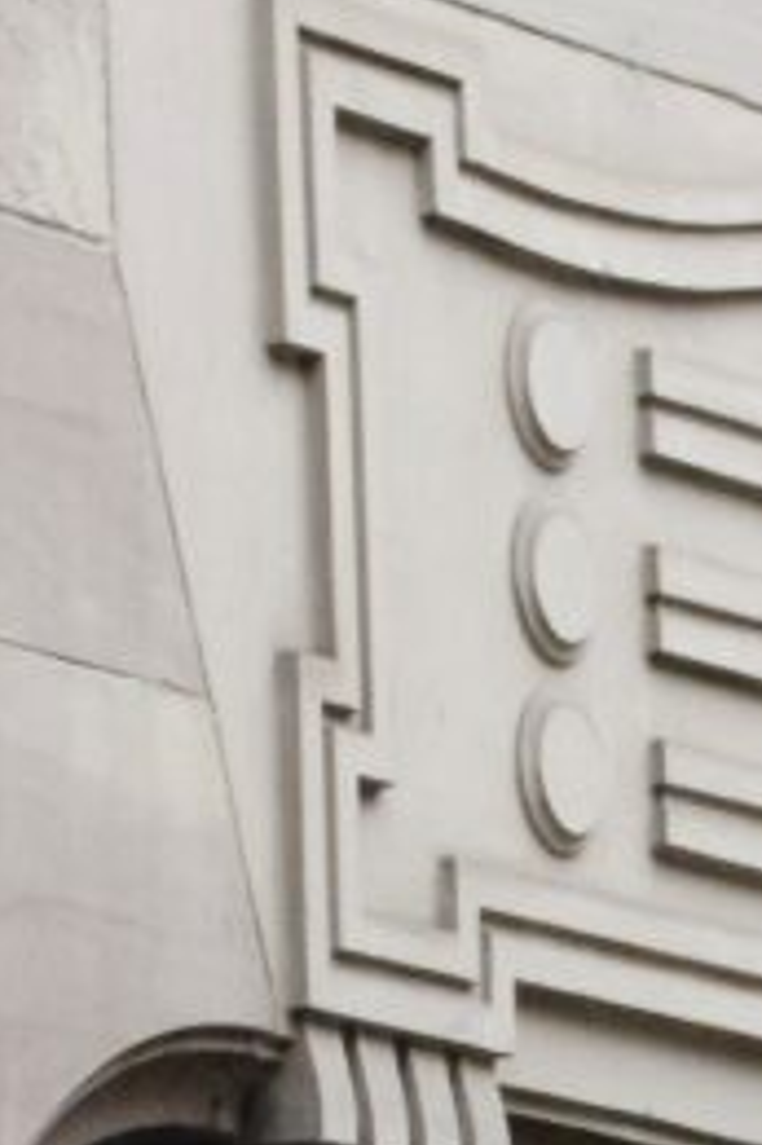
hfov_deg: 2.6
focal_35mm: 532
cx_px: 1205
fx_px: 16912
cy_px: 2017
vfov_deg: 3.9
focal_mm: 90
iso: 3200
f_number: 8
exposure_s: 1/125
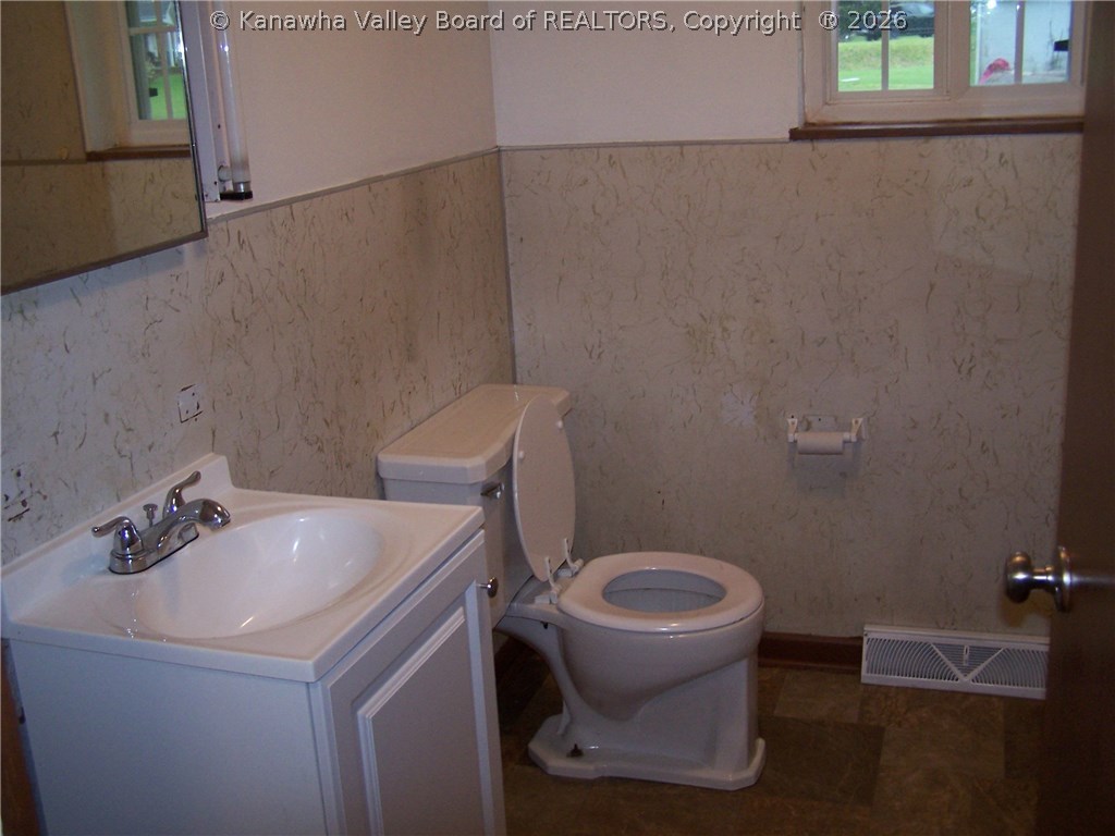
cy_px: 418
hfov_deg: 49.0
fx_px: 1224
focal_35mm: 38
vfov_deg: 37.7
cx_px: 558
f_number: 2.8
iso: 140
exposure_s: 1/60
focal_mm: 6.3
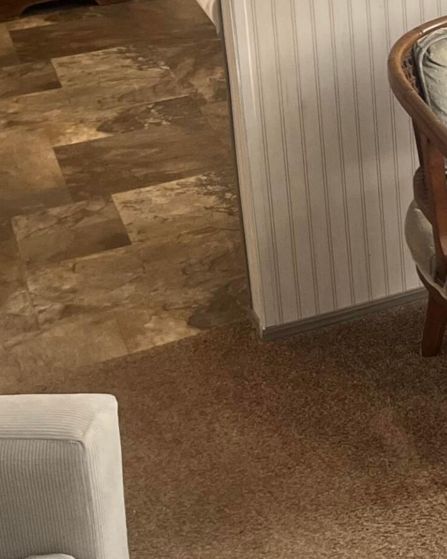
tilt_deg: -13.4
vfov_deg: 21.8
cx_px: 663
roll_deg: +3.0
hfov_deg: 17.0
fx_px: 1356
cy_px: -84
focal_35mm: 82
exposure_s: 1/121
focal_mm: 5.1
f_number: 1.6
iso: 100
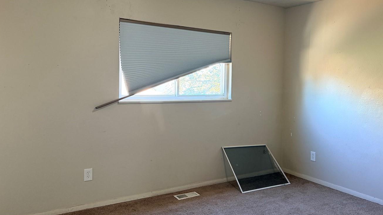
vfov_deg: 36.6
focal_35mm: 32
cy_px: 90
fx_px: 325
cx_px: 216
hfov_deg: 60.8
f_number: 1.78
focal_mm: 6.76
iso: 320
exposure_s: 1/60
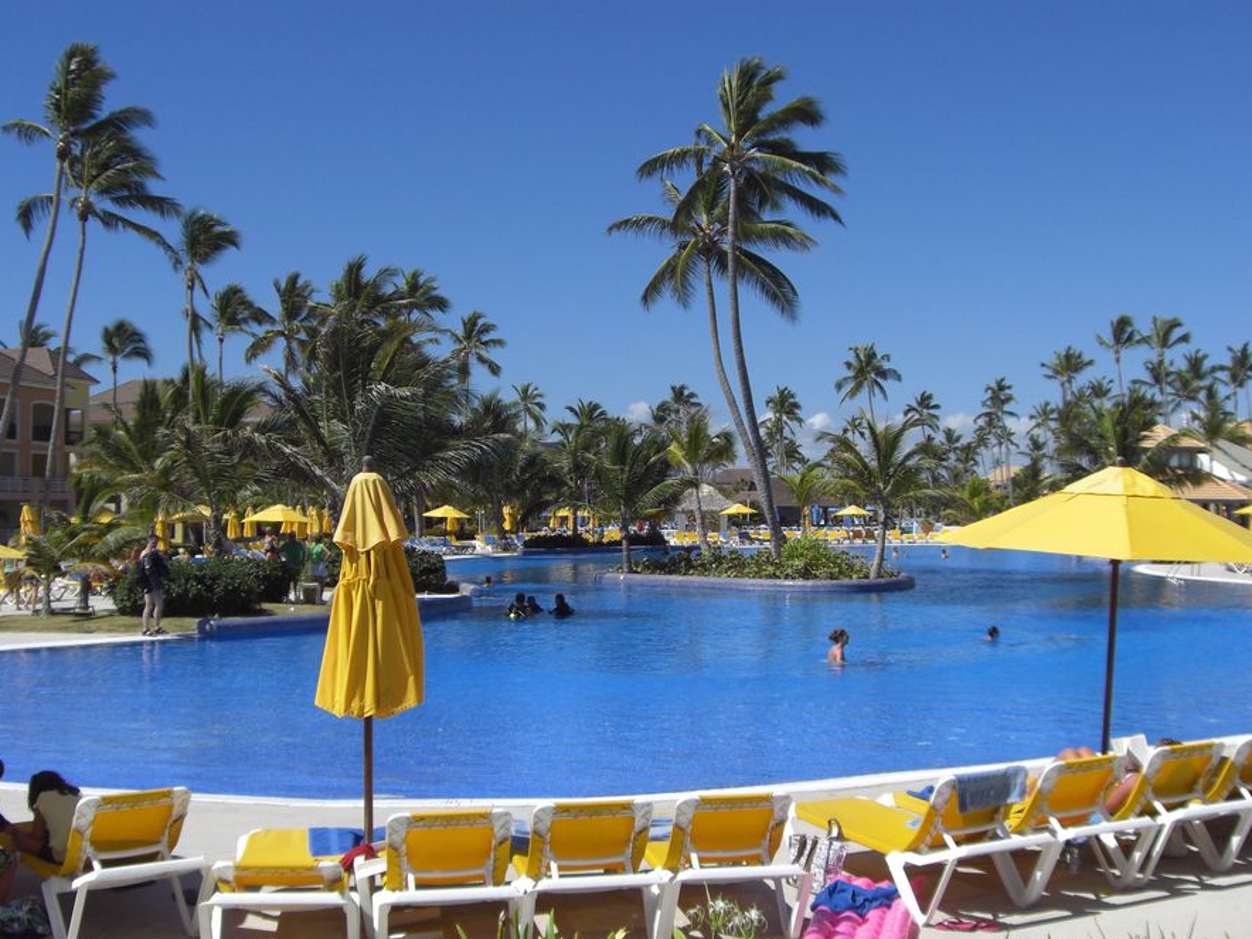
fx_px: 1591
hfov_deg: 42.9
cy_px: 449
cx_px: 643
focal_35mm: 44
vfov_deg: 32.9
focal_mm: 6.2
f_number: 8
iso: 64
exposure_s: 1/250
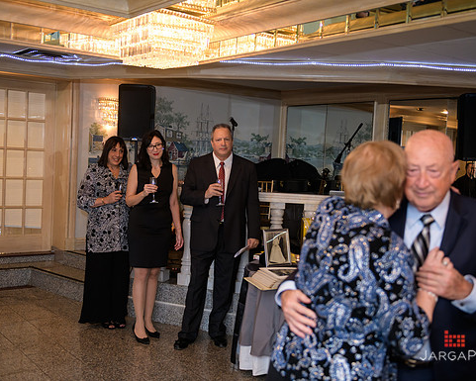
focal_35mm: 43
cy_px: 190
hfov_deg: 42.9
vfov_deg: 34.9
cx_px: 228
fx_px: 606
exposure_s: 1/125
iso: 800
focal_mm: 38
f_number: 3.2
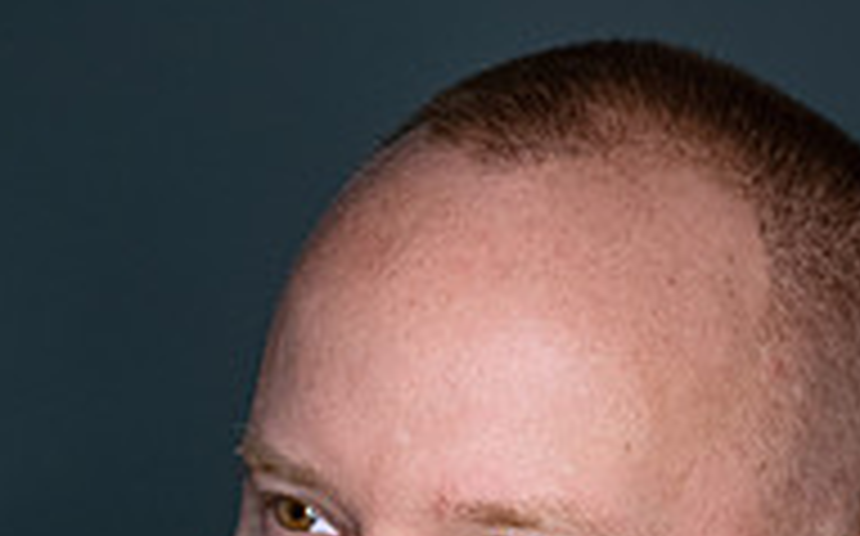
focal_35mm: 204
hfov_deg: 10.3
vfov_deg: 6.3
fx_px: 4777
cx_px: 545
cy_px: 892
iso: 2000
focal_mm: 85
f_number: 3.5
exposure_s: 1/320
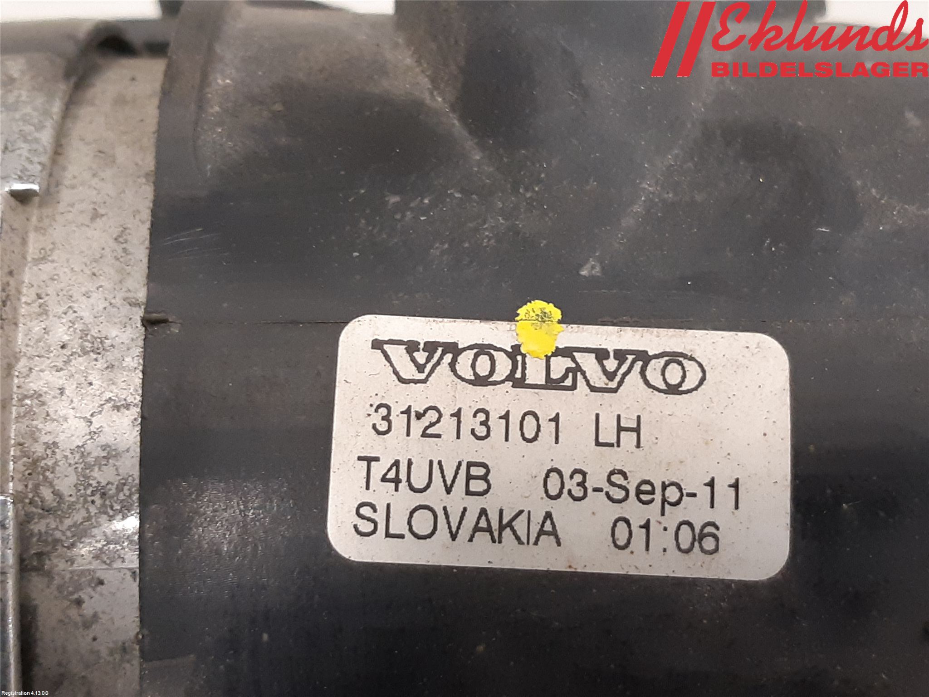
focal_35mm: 26
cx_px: 464
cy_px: 348
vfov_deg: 53.1
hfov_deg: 67.3
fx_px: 698
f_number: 1.7
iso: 200
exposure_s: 1/33
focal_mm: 3.93
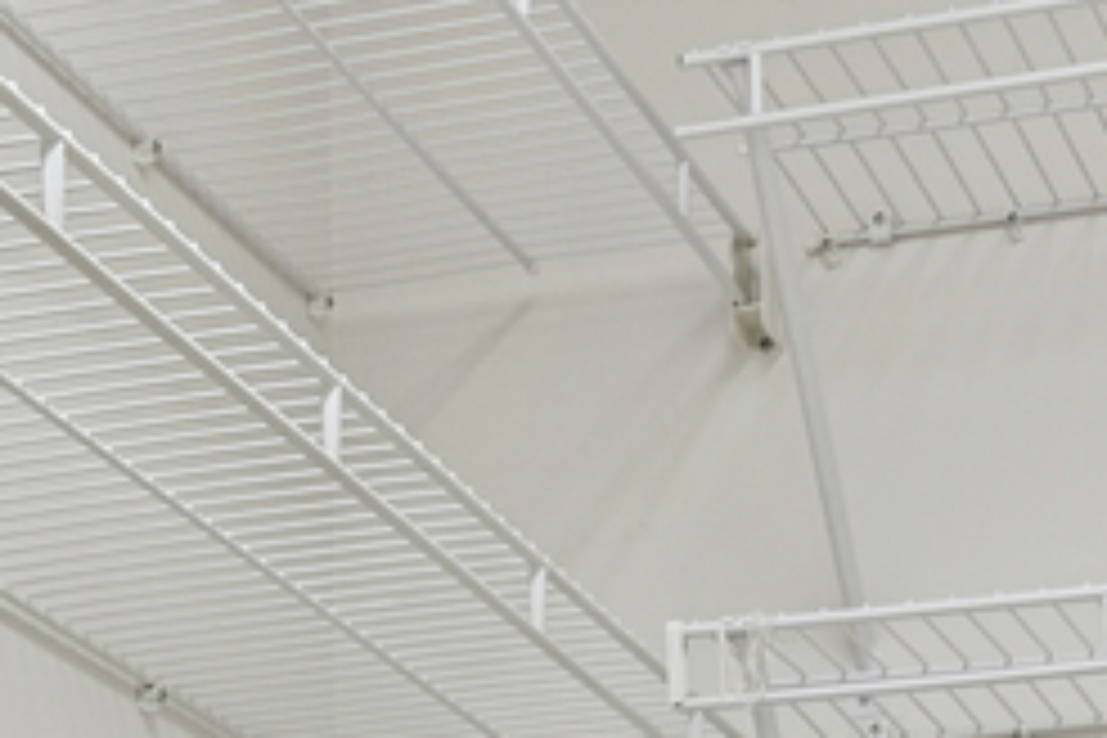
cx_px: 450
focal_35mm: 125
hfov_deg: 16.4
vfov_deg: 9.6
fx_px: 3843
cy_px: 1840
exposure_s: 1/30
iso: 400
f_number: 8
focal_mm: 19
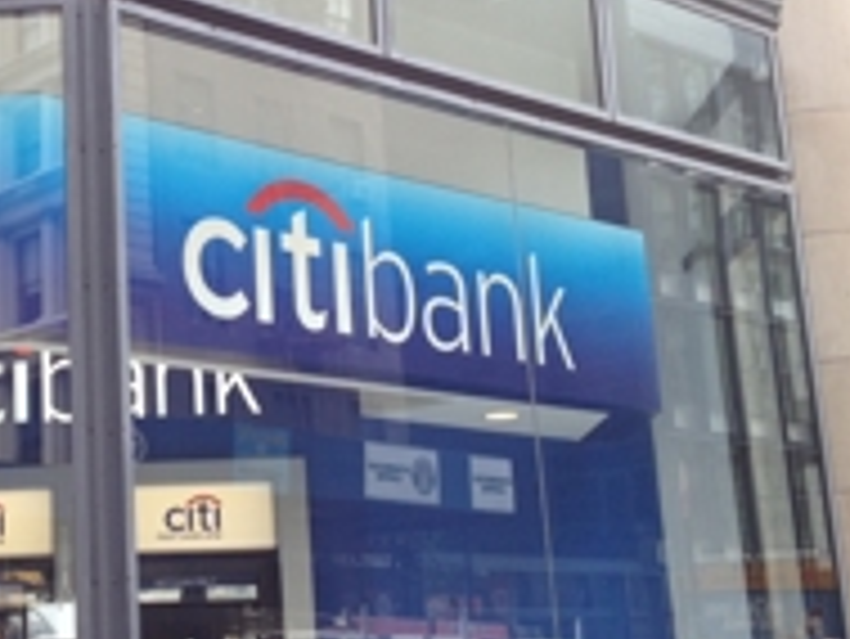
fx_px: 1818
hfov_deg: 25.5
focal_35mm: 74
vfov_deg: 19.9
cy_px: 266
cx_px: 85
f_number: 2.4
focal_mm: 4.28
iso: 64
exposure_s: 1/289
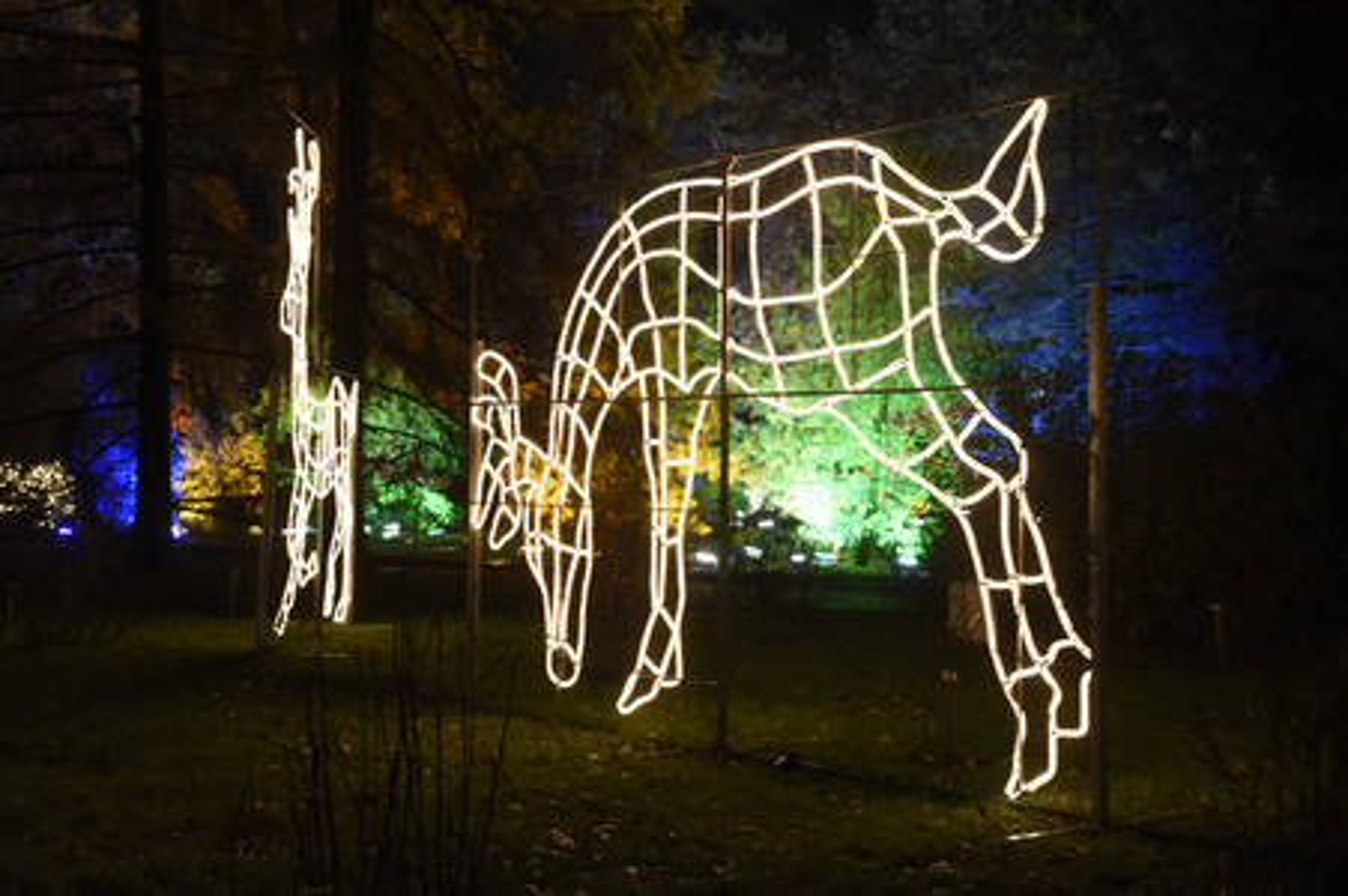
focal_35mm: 50
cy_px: 448
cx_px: 674
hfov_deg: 39.6
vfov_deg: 27.0
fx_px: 1871
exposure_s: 1/13
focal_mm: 50
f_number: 5.6
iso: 3200
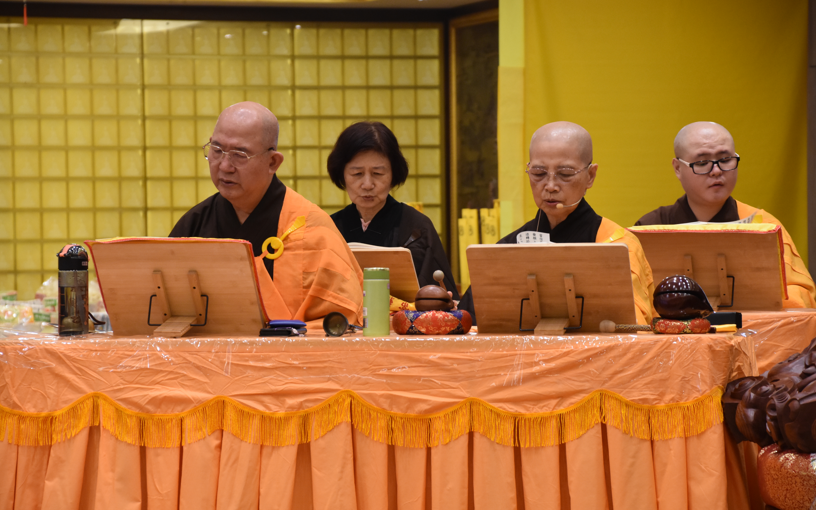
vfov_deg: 8.6
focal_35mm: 153
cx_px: 408
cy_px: 241
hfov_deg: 13.7
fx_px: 3403
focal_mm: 100
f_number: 5.6
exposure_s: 1/80
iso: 1600
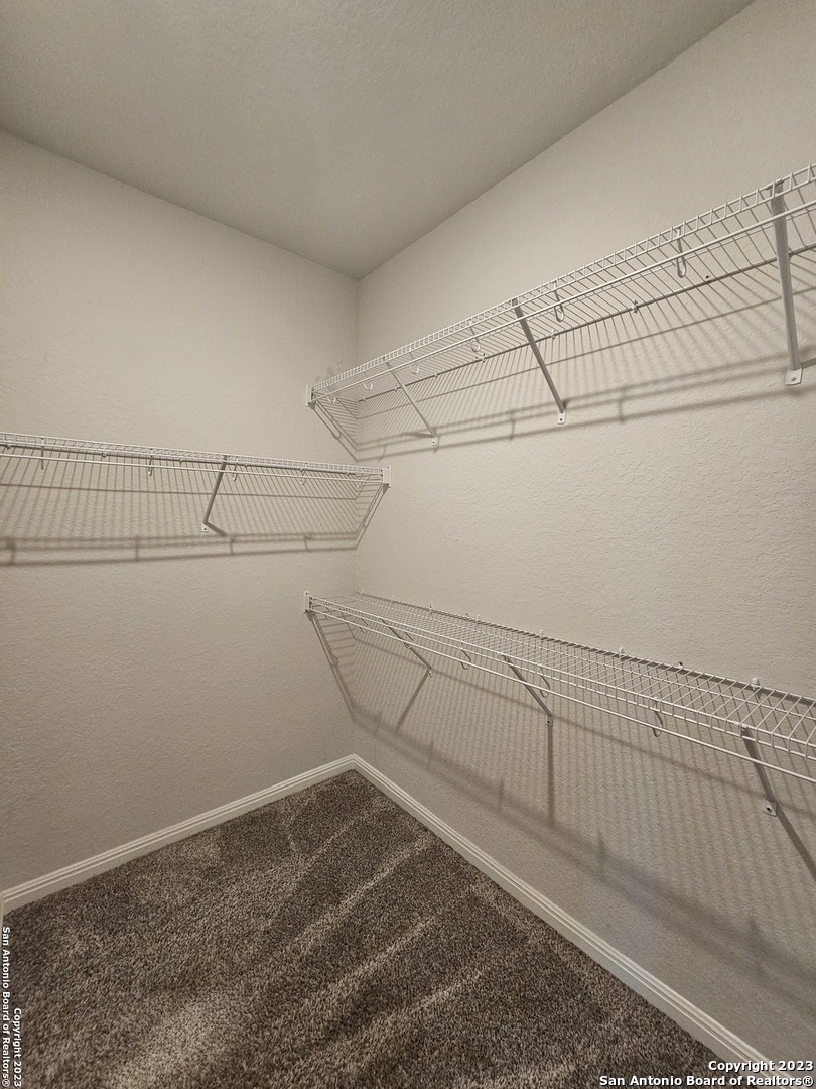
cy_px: 544
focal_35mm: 13
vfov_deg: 106.2
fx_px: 409
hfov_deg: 89.9
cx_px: 408
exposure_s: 1/60
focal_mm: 2.2
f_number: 2.2
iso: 320
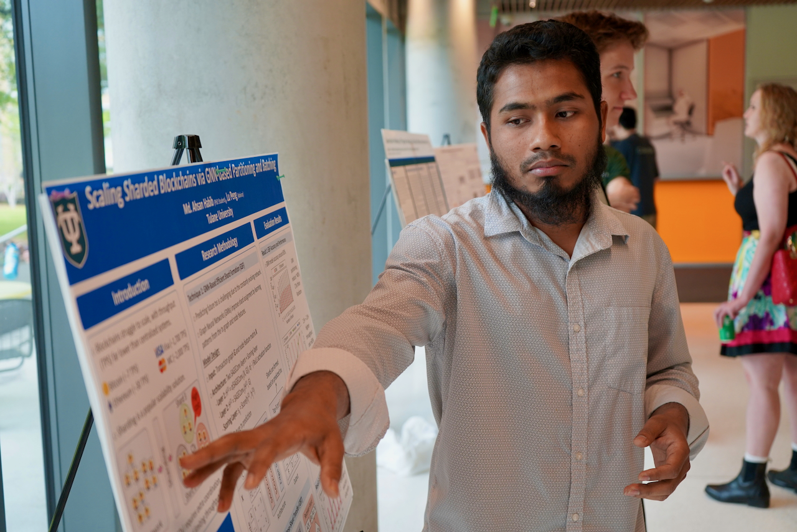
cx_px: 398
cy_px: 266
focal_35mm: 42
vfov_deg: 31.9
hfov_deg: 46.4
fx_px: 930
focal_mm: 42
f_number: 4.5
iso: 500
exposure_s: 1/160
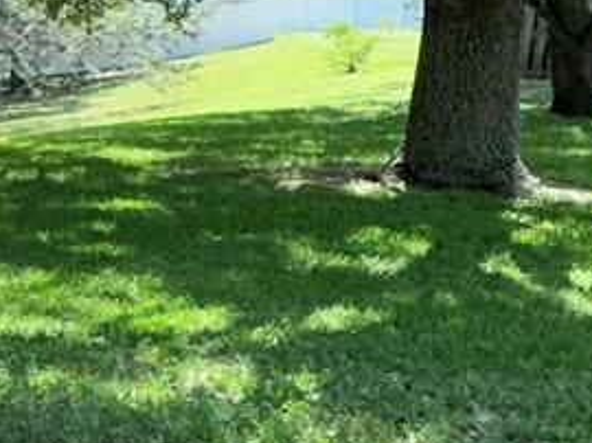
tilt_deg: -8.2
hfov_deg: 17.1
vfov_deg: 17.7
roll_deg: +2.1
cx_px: -603
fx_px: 1418
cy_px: 175
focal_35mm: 83
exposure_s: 1/666
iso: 32
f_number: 2.2
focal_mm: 2.22
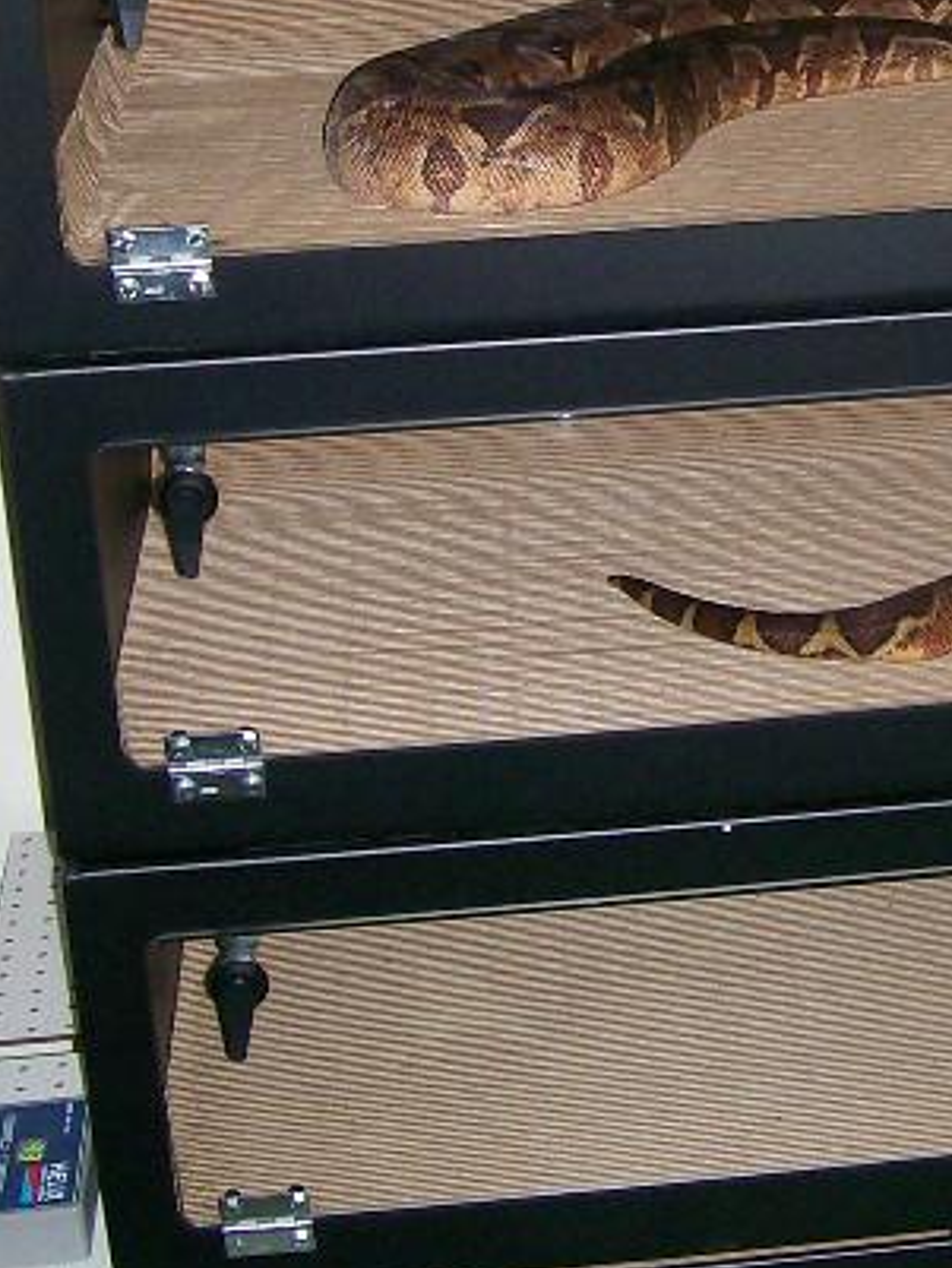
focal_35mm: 92
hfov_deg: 15.6
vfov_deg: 20.9
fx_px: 3372
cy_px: 123
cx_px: 1060
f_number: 2.7
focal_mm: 6
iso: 140
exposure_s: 1/64
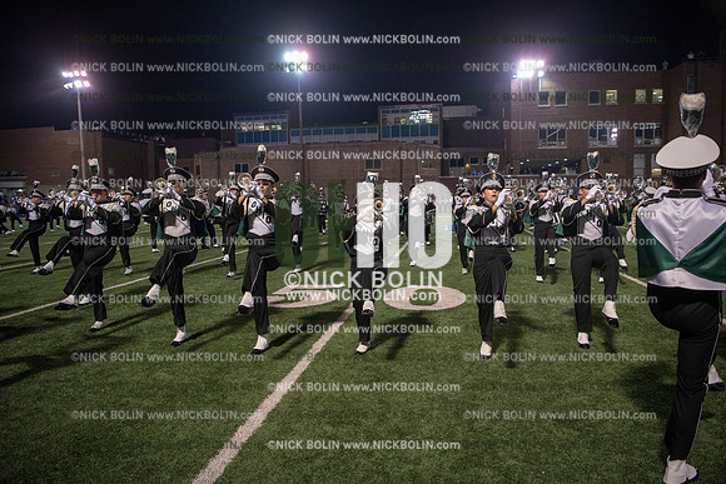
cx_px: 363
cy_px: 242
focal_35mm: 24
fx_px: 484
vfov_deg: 53.2
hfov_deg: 73.7
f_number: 3.2
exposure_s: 1/500
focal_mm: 24
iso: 3200
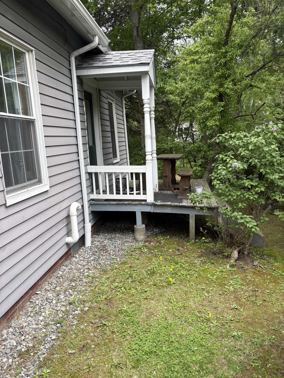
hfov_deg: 53.1
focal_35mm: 26
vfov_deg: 67.3
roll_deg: +3.6
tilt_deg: -9.4
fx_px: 284
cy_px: 189
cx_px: 142
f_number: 1.6
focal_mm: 5.96
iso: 40
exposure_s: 1/239
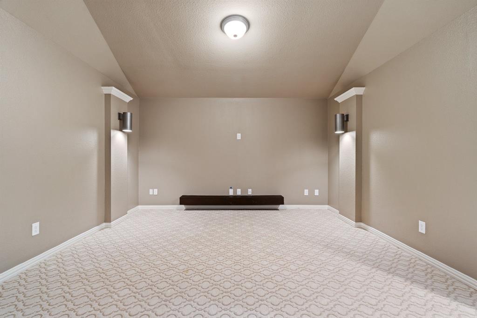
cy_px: 159
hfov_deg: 96.7
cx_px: 238
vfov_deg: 73.8
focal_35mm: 16
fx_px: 212
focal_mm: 16
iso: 400
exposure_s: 8
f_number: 9
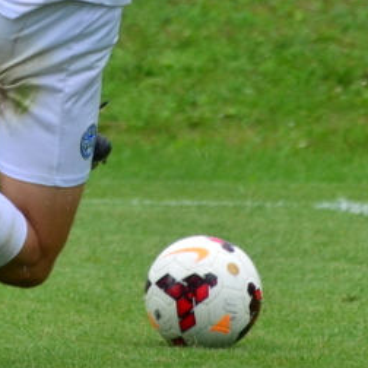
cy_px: -100
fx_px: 21866
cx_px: 31
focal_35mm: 1818
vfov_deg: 1.0
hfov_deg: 1.0
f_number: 6.3
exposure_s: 1/800
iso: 400
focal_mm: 300
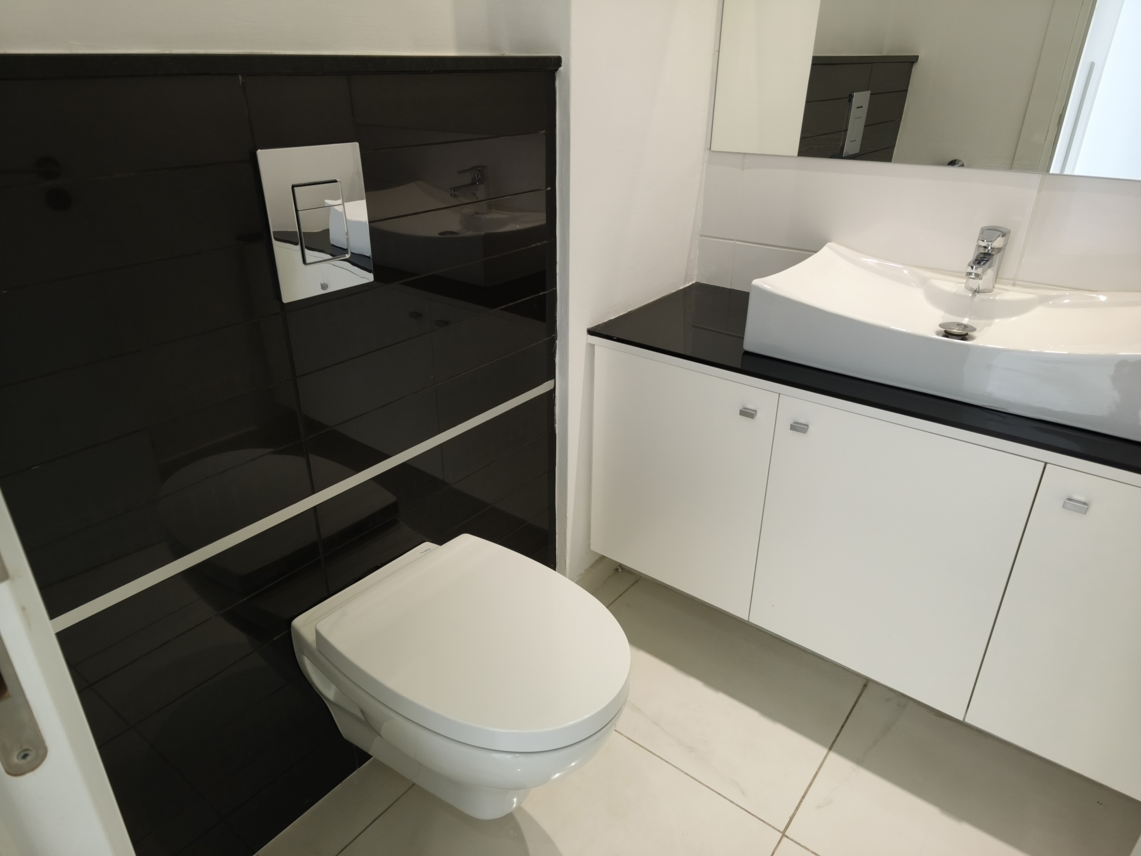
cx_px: 570
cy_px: 428
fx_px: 758
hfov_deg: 73.9
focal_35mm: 23
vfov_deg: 58.9
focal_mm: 5.35
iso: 320
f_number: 1.7
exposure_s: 1/50
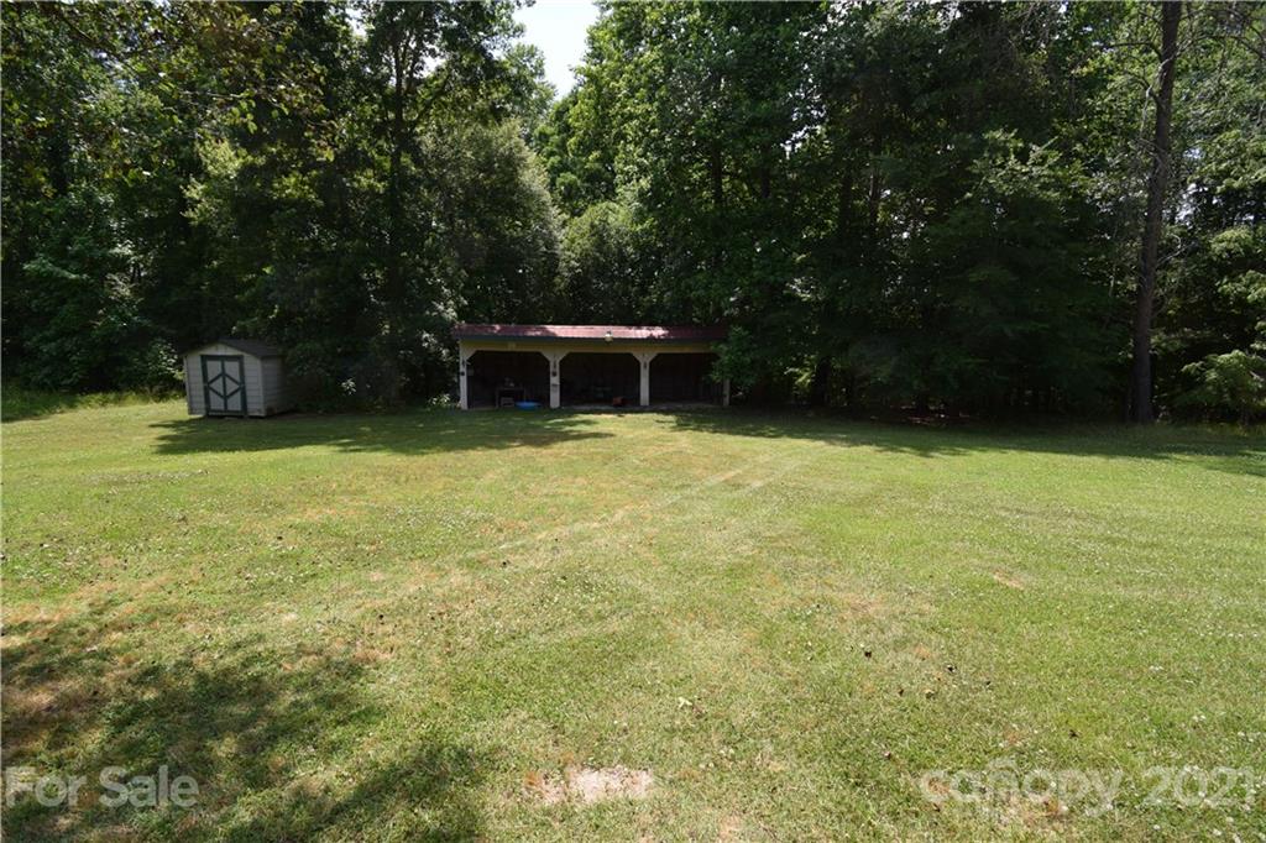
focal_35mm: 15
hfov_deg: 100.4
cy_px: 422
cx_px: 633
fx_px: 527
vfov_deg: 77.3
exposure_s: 1/250
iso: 250
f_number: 8
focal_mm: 10
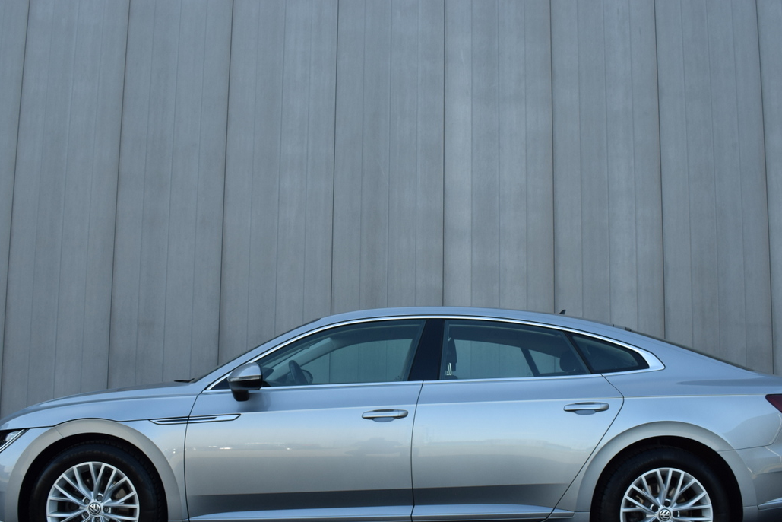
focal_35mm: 35
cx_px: 391
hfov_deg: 54.4
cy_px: 300
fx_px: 760
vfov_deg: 37.8
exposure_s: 1/250
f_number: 8
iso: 400
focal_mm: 20
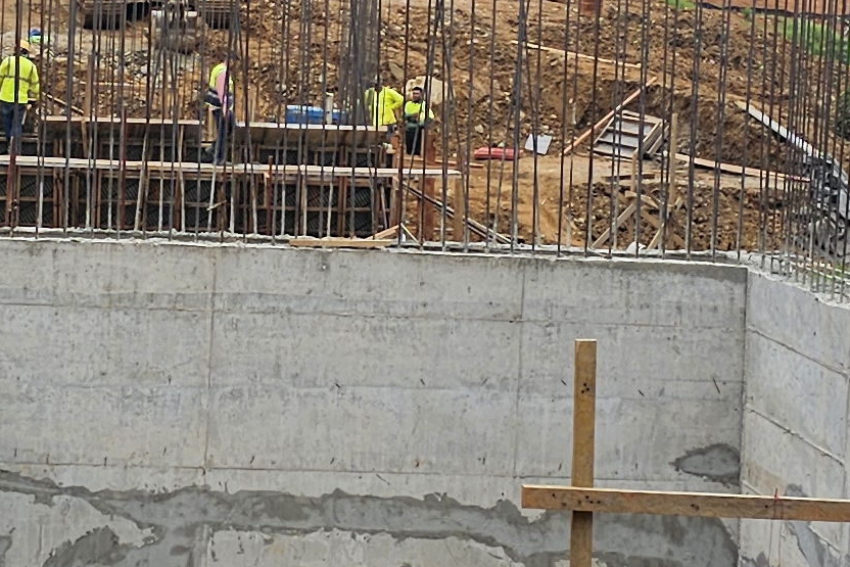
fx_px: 2716
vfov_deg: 11.9
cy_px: 145
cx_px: 314
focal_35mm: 115
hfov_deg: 17.8
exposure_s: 1/414
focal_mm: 6.3
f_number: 1.7
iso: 10
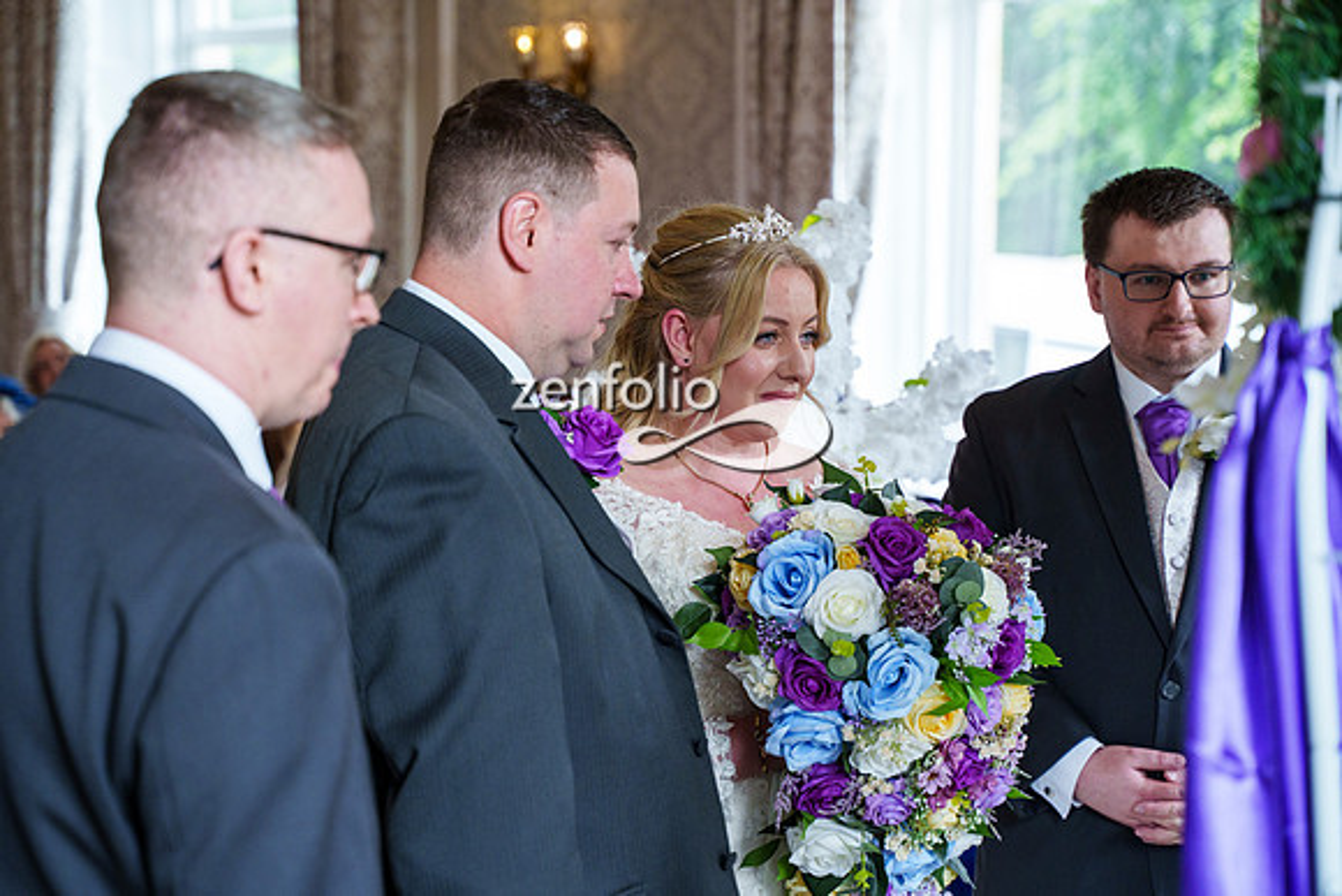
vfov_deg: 17.4
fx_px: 2919
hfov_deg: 25.9
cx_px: 647
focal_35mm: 78
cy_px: 432
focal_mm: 75
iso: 1600
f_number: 4
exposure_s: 1/500
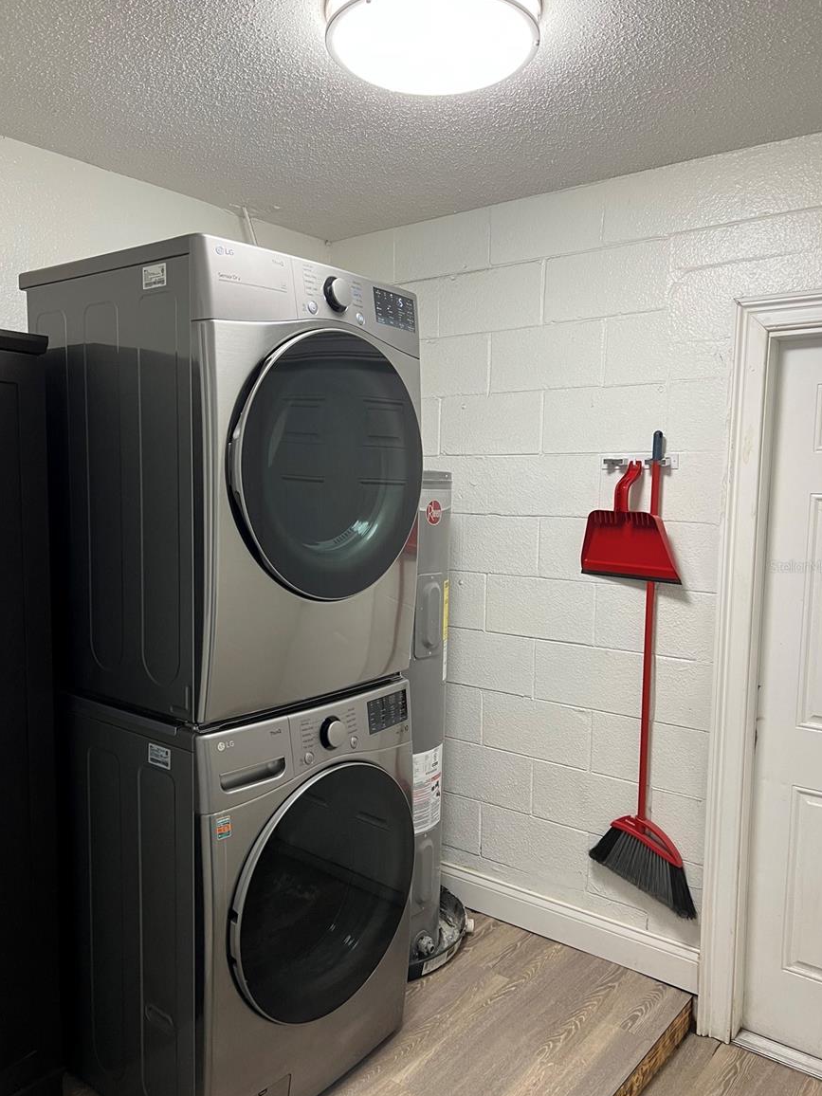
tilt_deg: -6.6
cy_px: 566
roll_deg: -1.0
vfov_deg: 65.3
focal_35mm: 27
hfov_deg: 51.4
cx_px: 411
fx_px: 855
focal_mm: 5.7
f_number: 1.5
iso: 125
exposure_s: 1/60
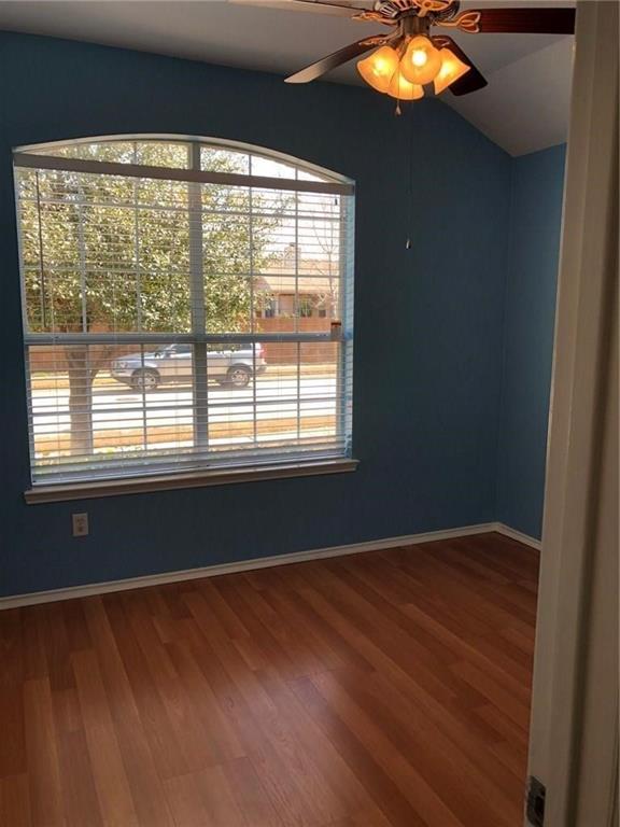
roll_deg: +0.0
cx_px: 310
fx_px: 669
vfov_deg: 63.4
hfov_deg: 49.7
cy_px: 414
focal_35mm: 28
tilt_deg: -8.5
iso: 40
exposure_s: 1/120
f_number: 1.8
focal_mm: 3.99
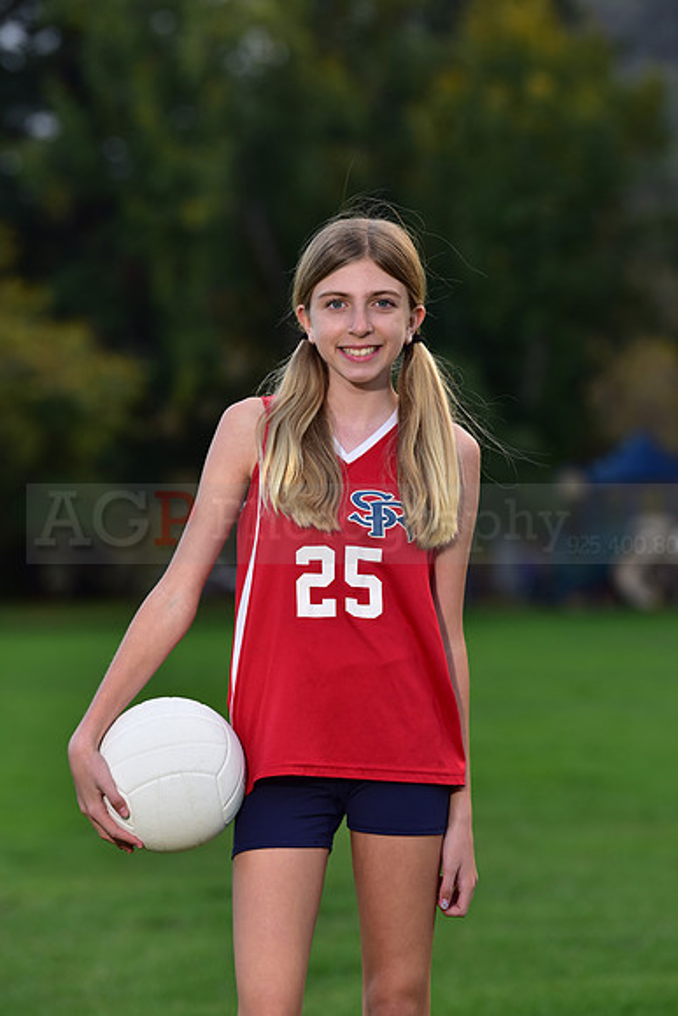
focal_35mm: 160
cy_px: 508
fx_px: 4517
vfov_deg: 12.8
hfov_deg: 8.6
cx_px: 339
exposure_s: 1/320
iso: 400
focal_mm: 160
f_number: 4.5
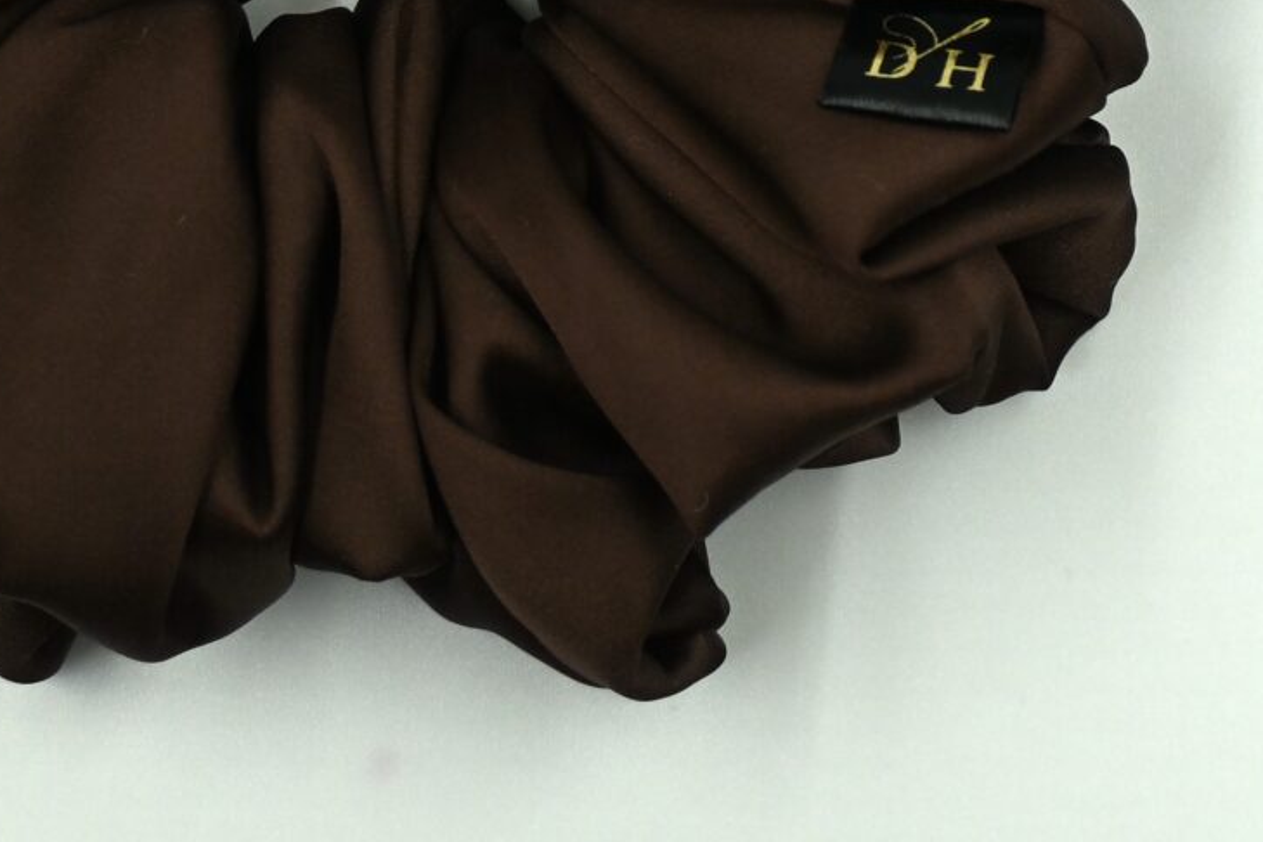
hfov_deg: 14.0
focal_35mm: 145
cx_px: 1138
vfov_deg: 9.1
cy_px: -562
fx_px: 5082
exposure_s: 1/160
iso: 200
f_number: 4.5
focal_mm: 27.5
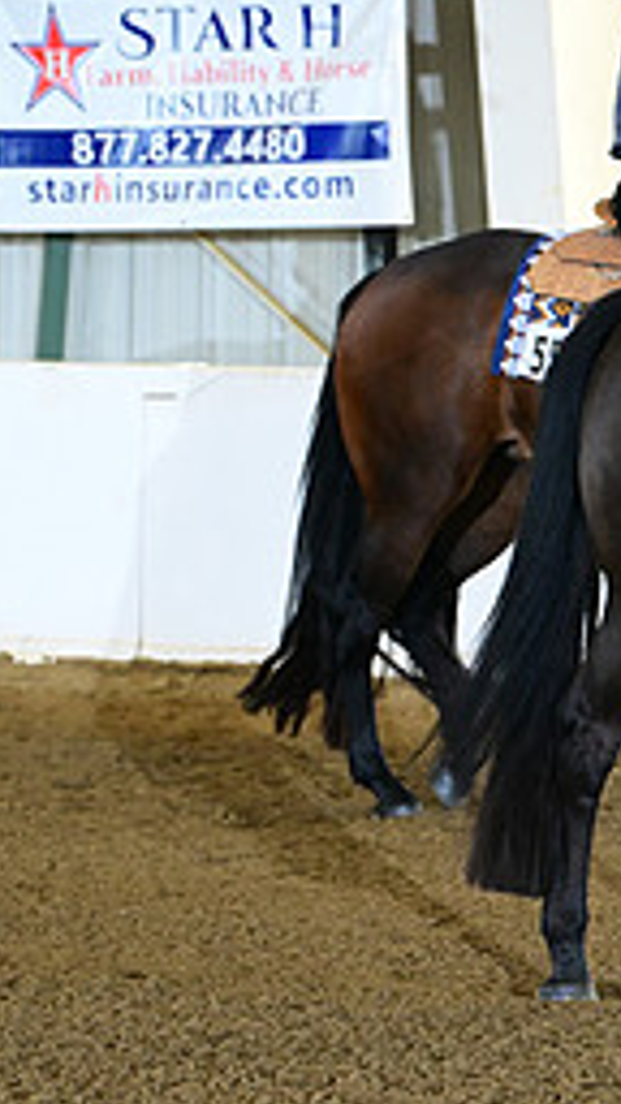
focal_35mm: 285
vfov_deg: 7.6
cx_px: 1134
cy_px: 399
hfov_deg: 4.2
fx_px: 8343
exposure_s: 1/200
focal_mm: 120
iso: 5000
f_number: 6.3
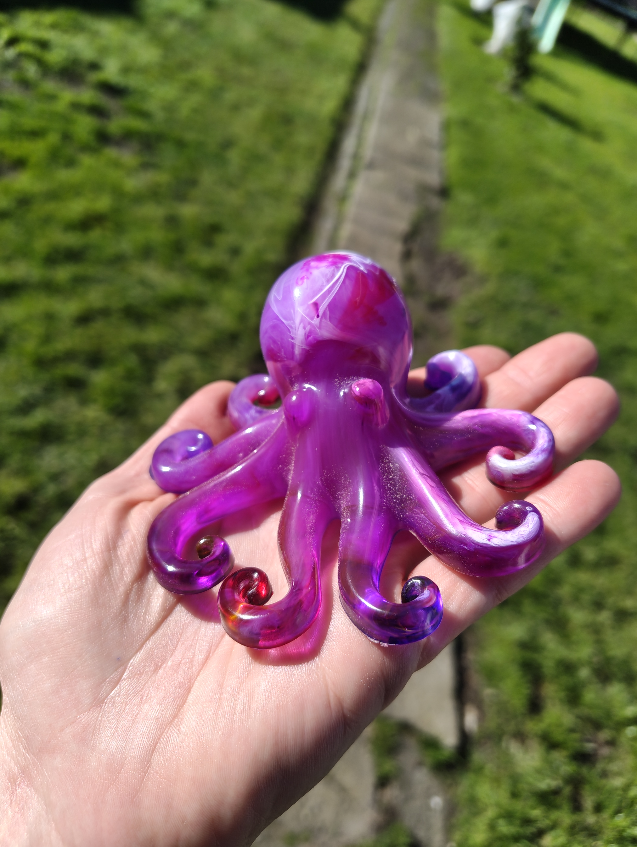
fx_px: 587
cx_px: 318
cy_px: 424
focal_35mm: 24
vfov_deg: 71.5
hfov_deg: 56.9
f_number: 1.88
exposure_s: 1/868
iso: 50
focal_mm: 5.56
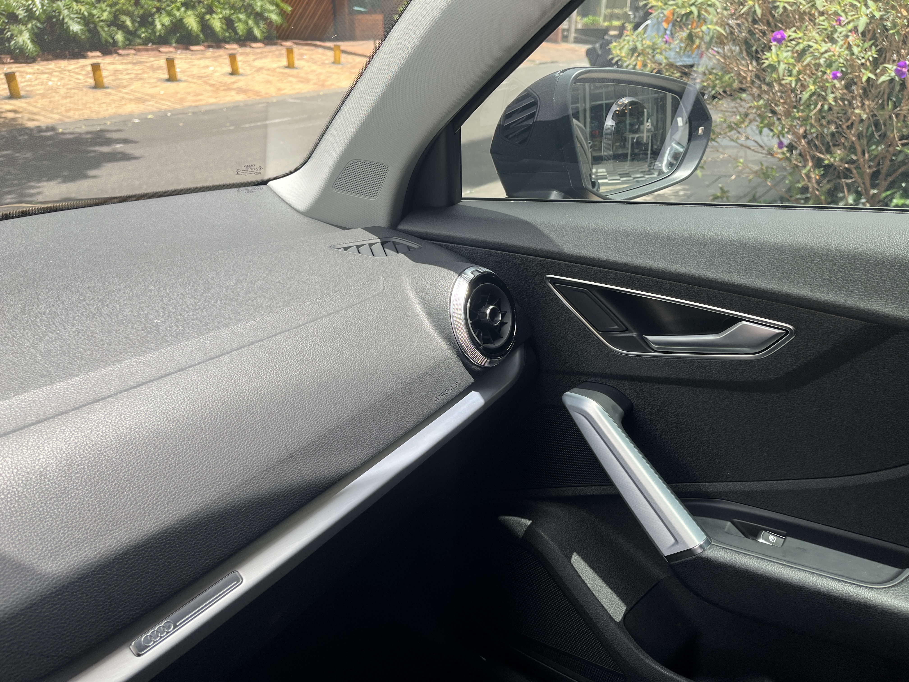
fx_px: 683
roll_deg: +0.1
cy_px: 341
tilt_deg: -25.1
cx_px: 454
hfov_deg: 67.3
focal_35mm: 26
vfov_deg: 53.1
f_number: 1.6
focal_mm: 5.1
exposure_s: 1/164
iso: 40
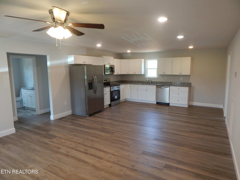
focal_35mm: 22
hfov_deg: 76.4
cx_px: 120
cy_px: 90
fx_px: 153
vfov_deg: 61.1
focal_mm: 4
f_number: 3
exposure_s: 1/30
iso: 125
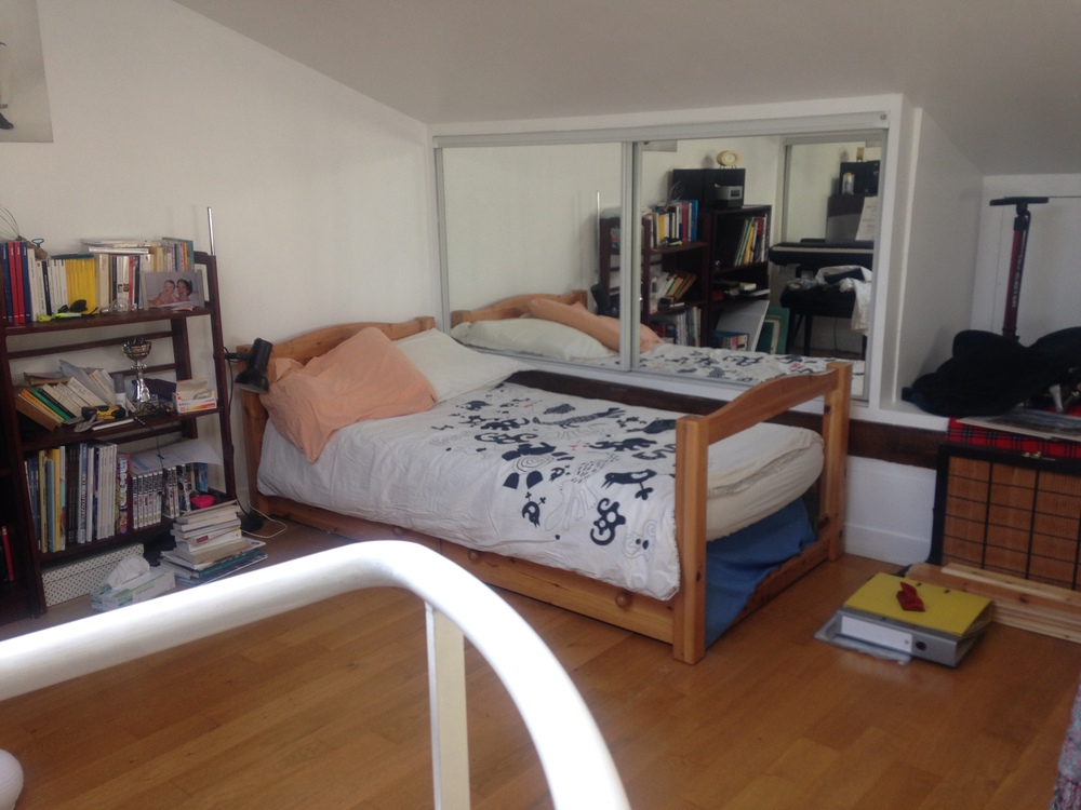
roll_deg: -0.3
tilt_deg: -17.2
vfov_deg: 42.9
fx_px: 1031
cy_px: 405
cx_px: 540
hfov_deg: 55.4
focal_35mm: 33
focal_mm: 4.12
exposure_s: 1/40
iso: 64
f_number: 2.4
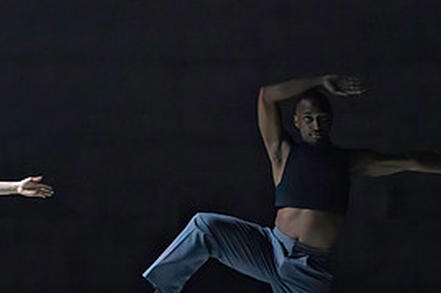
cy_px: 174
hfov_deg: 3.2
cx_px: 20
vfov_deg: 2.1
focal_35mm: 646
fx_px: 7908
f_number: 5.6
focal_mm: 274
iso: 20000
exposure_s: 1/400
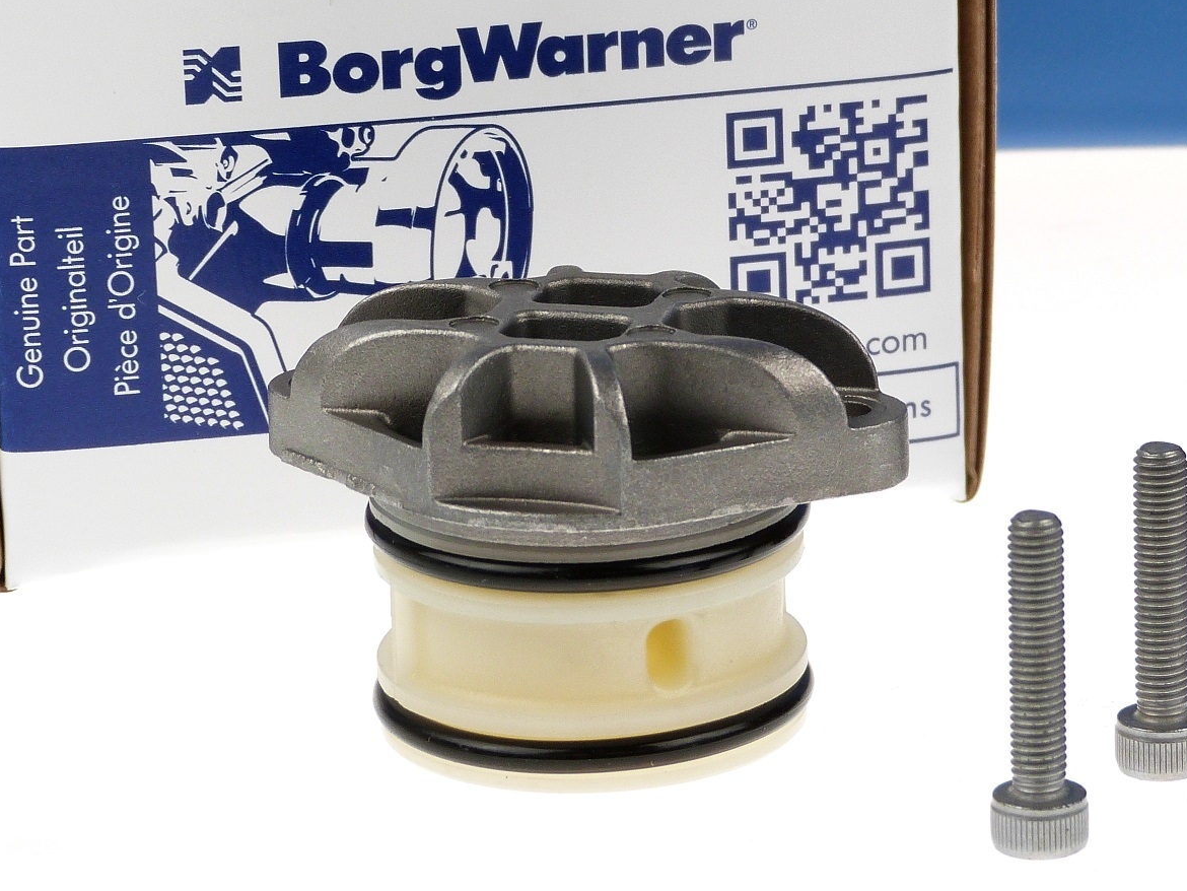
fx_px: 6036
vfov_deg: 8.4
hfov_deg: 11.2
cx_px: 785
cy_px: 228
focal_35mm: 176
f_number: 3.5
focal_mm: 18.6
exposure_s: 1/100
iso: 100
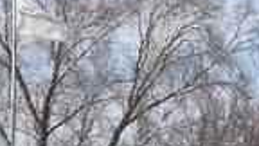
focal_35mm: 165
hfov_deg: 12.8
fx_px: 1133
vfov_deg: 6.6
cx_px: -23
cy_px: 462
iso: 25
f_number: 1.8
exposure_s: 1/1412
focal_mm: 3
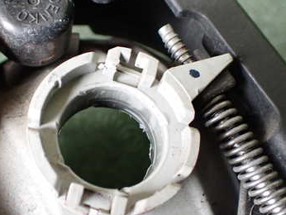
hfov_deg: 36.6
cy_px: 115
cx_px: 105
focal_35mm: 52
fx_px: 430
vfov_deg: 28.1
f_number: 2.3
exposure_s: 1/100
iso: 800
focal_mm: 5.4
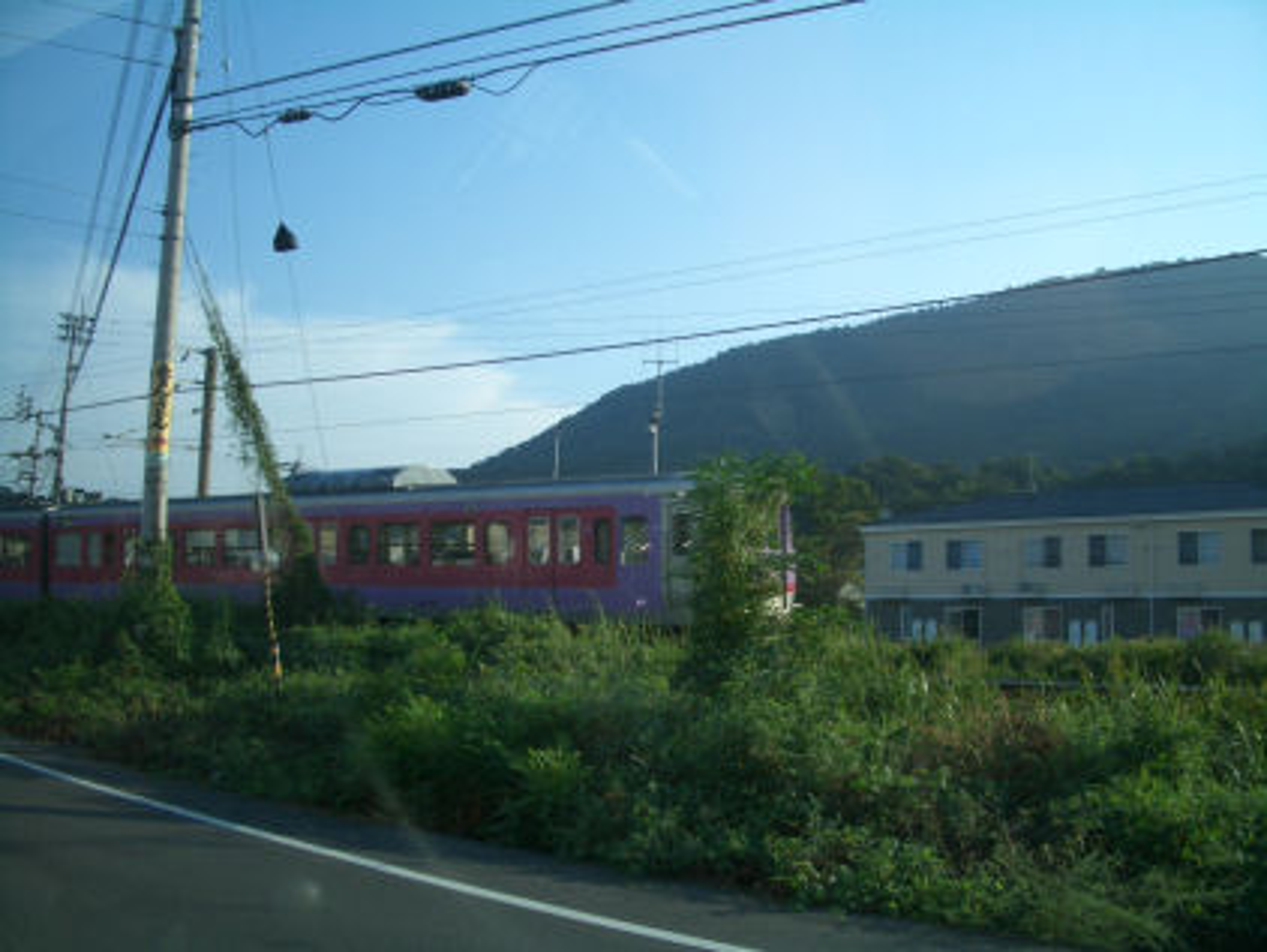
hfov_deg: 52.6
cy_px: 476
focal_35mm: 35
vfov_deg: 40.7
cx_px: 634
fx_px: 1282
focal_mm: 5.8
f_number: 4.3
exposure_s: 1/320
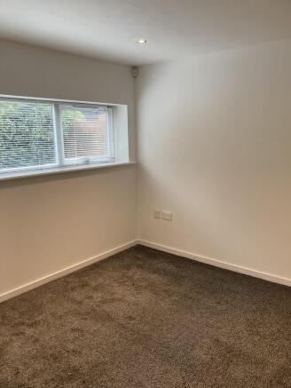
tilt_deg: -9.9
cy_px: 194
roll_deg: -0.2
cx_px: 146
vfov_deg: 63.4
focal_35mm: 28
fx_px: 314
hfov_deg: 49.8
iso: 80
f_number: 1.8
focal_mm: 3.99
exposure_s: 1/65
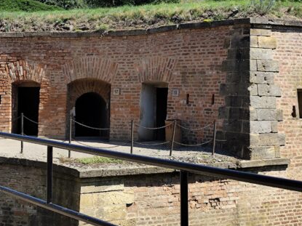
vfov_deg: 19.5
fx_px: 654
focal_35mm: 75
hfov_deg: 25.8
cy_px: 62
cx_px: 89
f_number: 1.65
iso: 50
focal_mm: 6.19
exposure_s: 1/612
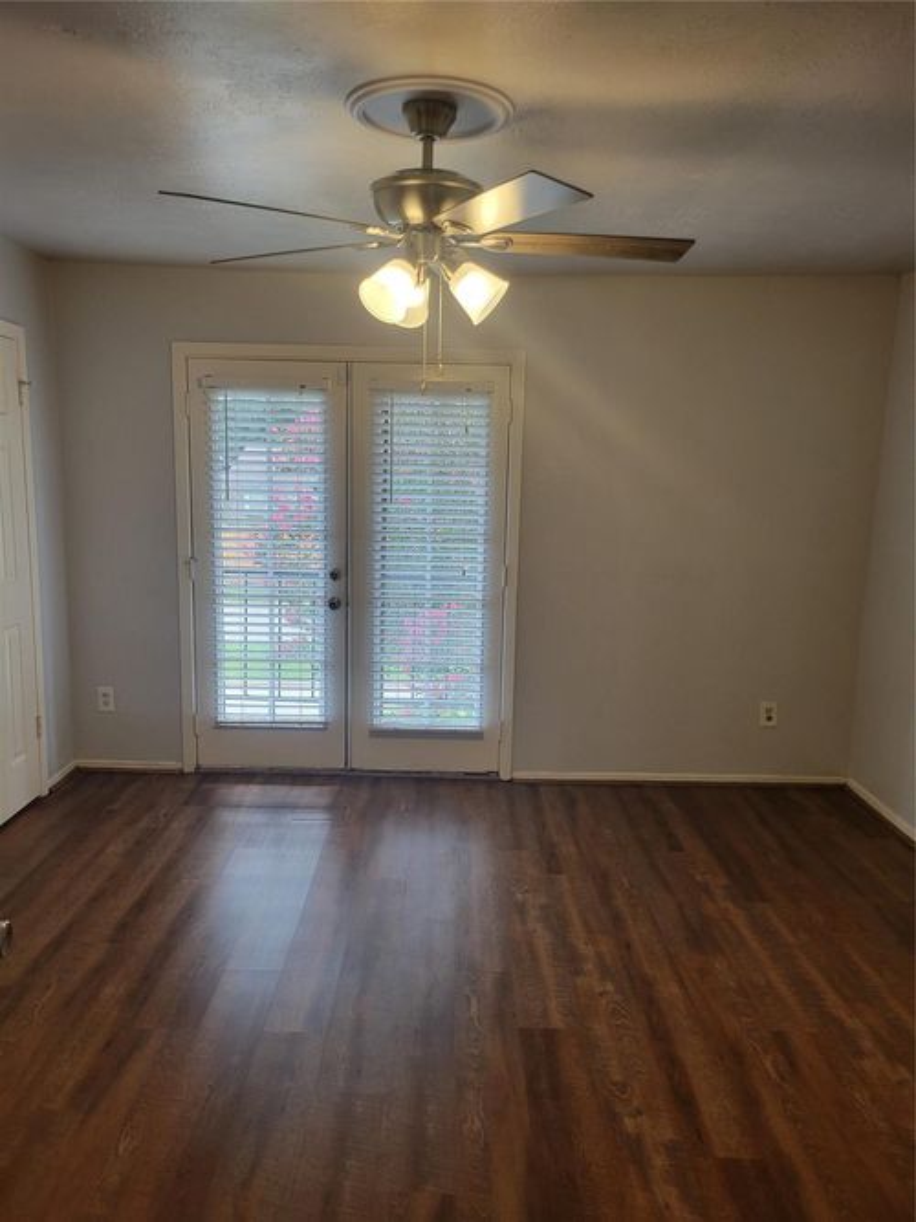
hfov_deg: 53.0
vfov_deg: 67.3
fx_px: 918
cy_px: 611
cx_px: 458
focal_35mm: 26
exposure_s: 1/120
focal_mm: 5.4
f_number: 1.8
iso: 160
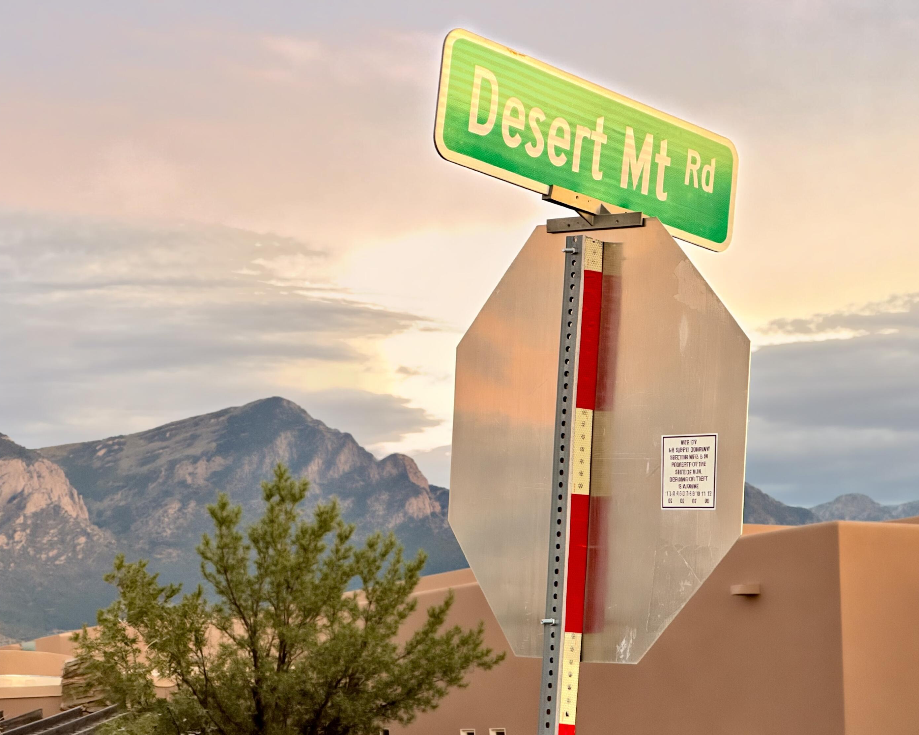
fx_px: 2856
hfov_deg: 18.3
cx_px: 484
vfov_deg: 14.7
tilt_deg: +5.3
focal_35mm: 105
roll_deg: +1.0
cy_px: 368
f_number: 2.8
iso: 500
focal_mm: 16.89
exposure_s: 1/102
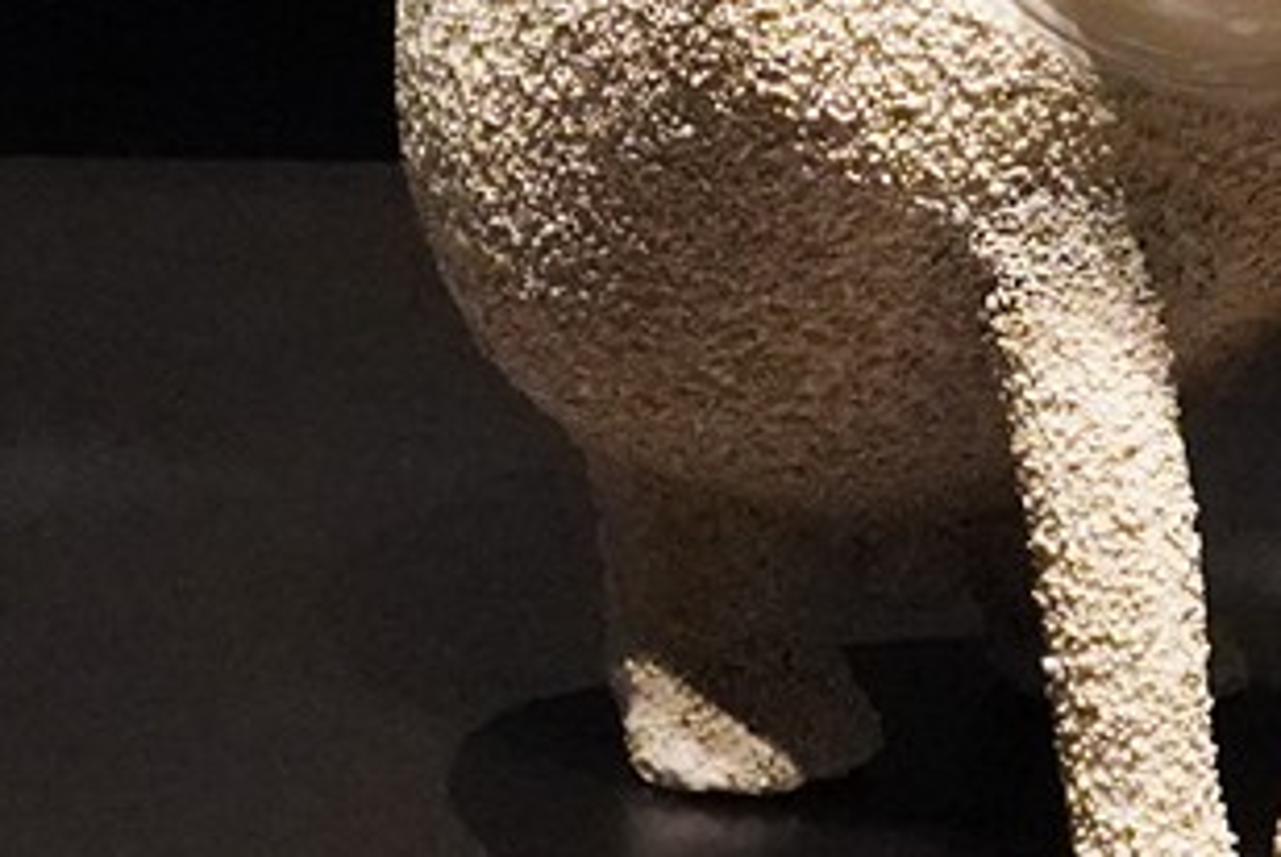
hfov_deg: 8.1
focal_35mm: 253
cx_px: 383
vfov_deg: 5.4
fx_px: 9011
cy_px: 449
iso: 8000
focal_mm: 39
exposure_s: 1/100
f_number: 7.1
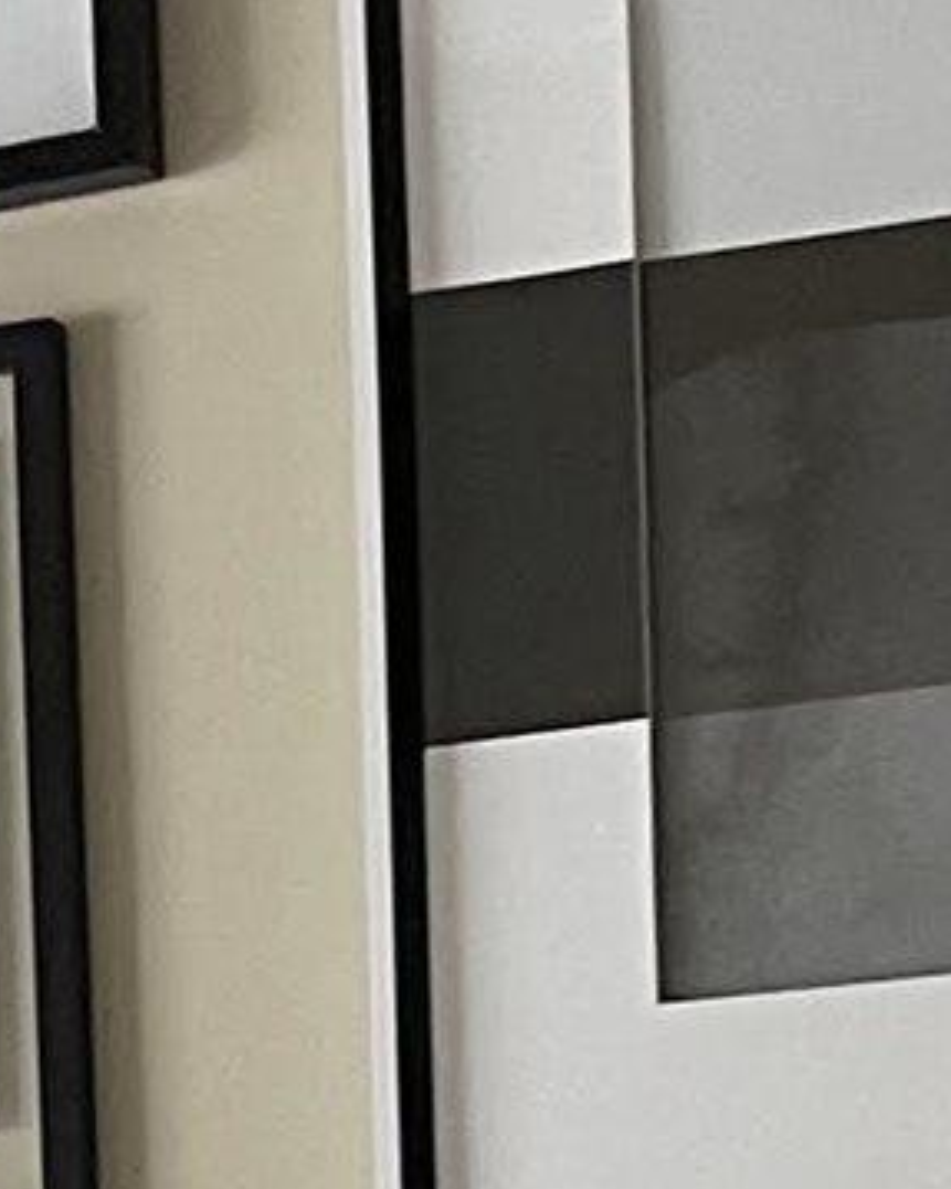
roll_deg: +1.4
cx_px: -683
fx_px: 7638
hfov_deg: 7.0
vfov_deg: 8.6
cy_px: 2063
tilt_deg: +1.4
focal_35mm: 217
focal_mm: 5.1
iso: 125
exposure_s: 1/79
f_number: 1.6
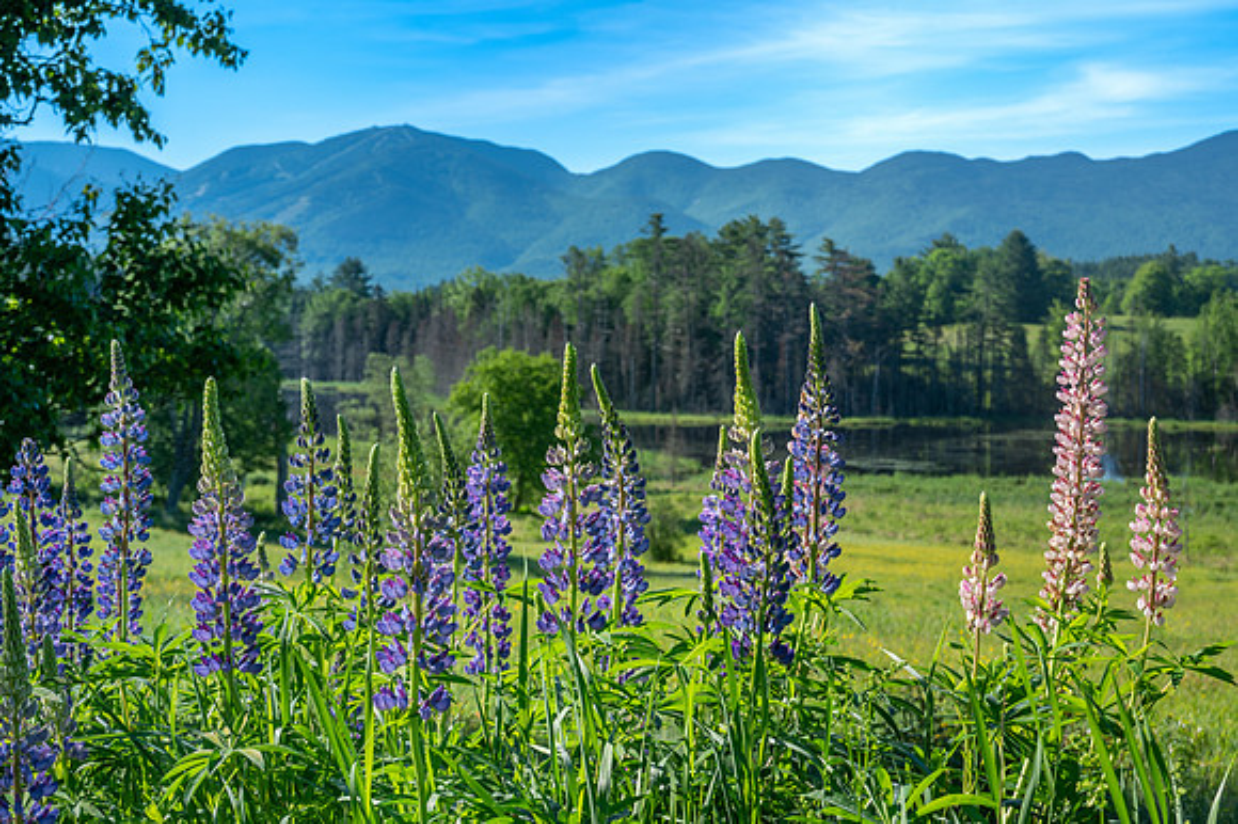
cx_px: 619
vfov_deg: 23.0
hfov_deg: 34.0
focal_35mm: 59
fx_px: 2028
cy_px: 412
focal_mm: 59
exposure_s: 1/60
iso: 125
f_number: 13
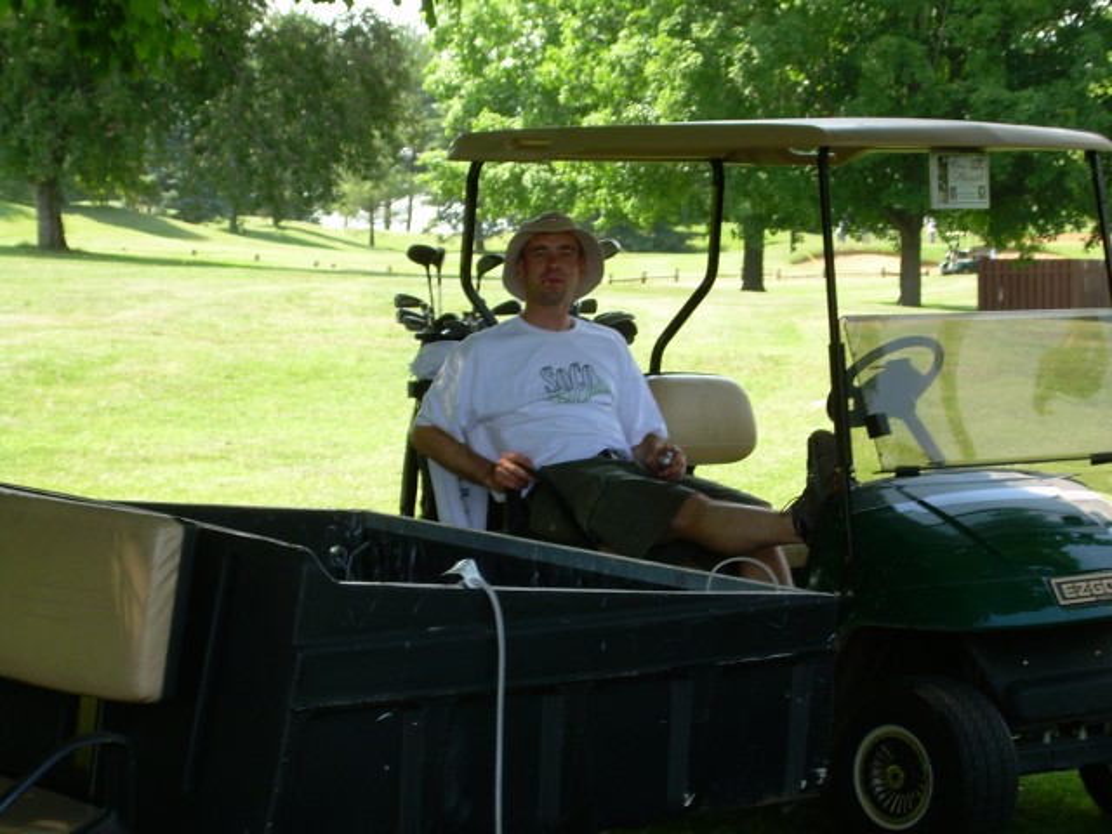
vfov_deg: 13.5
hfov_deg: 17.9
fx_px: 3534
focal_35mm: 110
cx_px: 556
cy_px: 417
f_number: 4.9
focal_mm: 18.9
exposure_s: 1/71.3
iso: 50
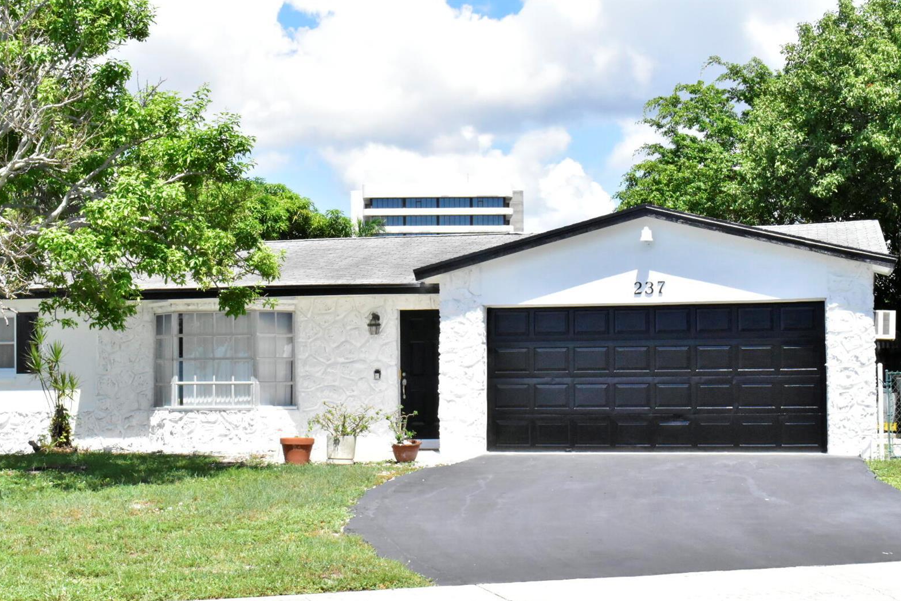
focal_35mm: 61
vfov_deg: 22.3
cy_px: 304
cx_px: 451
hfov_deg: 32.9
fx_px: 1527
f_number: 22
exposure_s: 1/1250
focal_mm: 40
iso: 5000
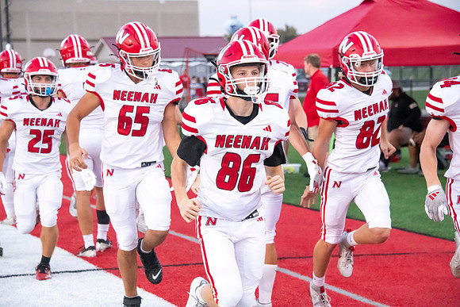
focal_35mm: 125
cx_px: 230
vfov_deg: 11.0
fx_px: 1598
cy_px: 154
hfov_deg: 16.4
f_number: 7.1
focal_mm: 125
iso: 10000
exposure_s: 1/1000
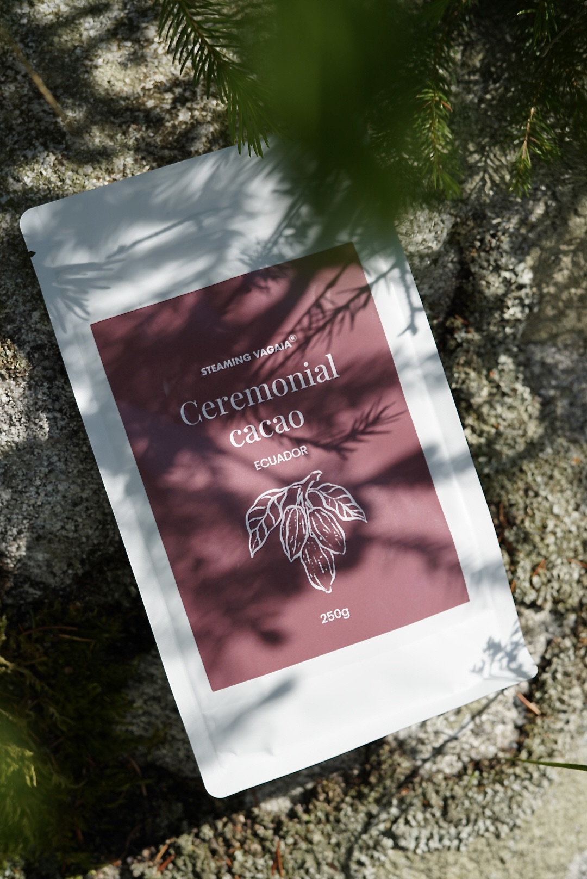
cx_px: 294
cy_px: 440
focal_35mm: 50
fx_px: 1221
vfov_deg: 39.6
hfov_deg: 27.0
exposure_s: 1/320
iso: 100
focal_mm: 50
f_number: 5.6
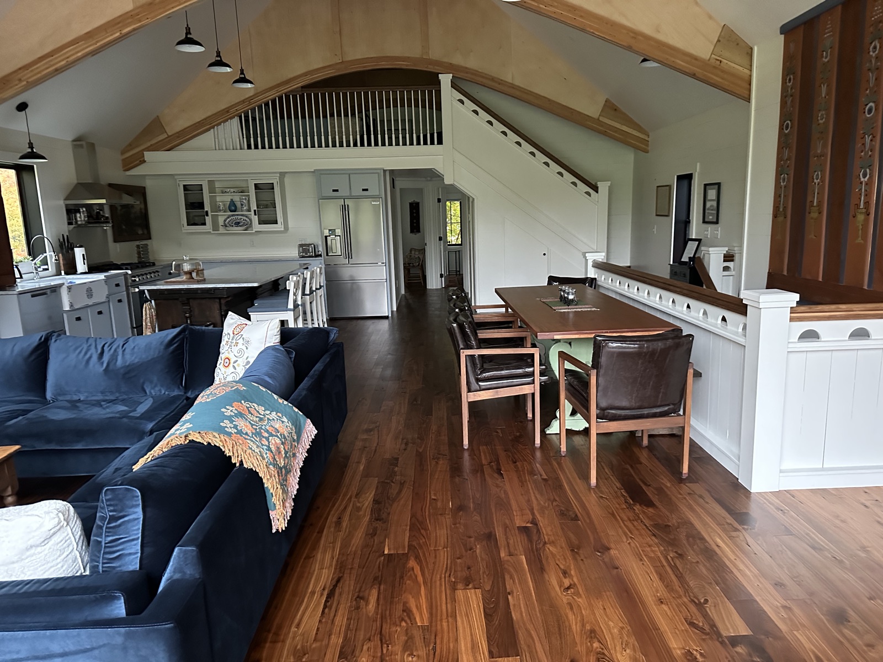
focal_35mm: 24
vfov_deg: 56.8
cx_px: 442
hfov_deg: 71.6
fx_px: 612
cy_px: 331
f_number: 1.78
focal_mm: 6.86
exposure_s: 1/40
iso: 1000
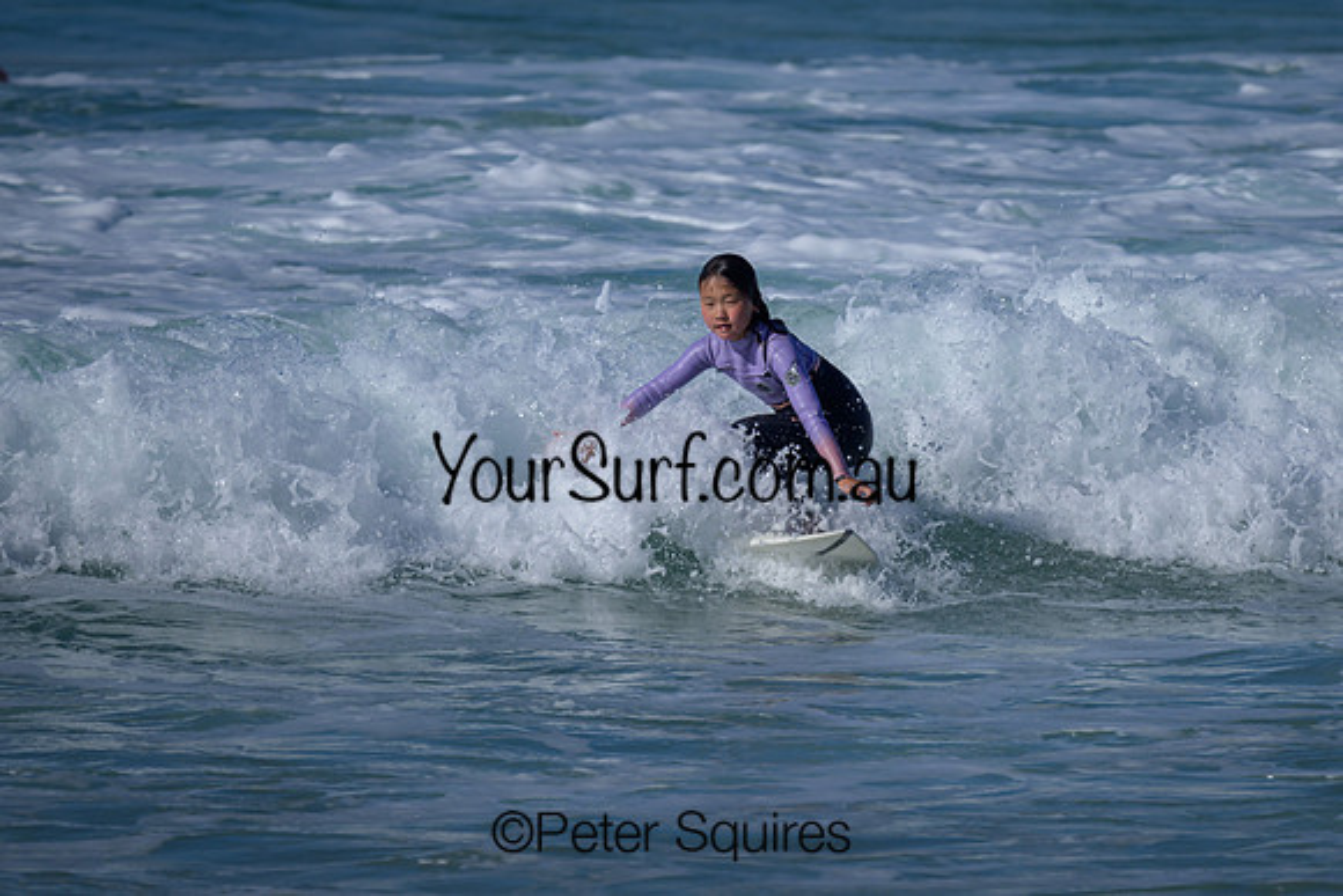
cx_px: 911
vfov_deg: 1.3
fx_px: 40994
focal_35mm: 1099
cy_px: 407
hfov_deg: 1.9
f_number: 6.3
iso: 180
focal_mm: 800
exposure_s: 1/2000
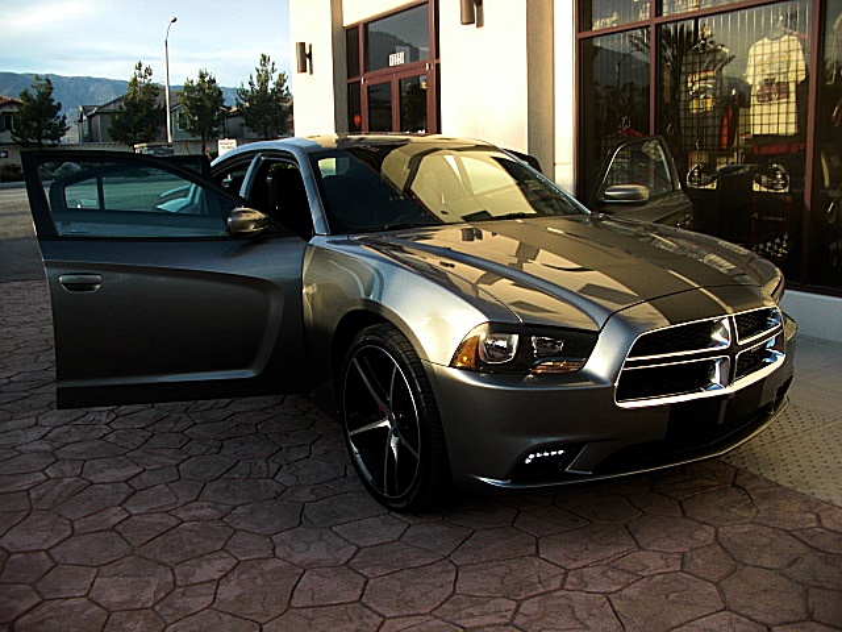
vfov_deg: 39.7
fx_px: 876
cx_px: 421
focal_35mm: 36
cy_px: 316
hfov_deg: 51.4
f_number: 2.8
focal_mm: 6.3
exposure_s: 1/200
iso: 50
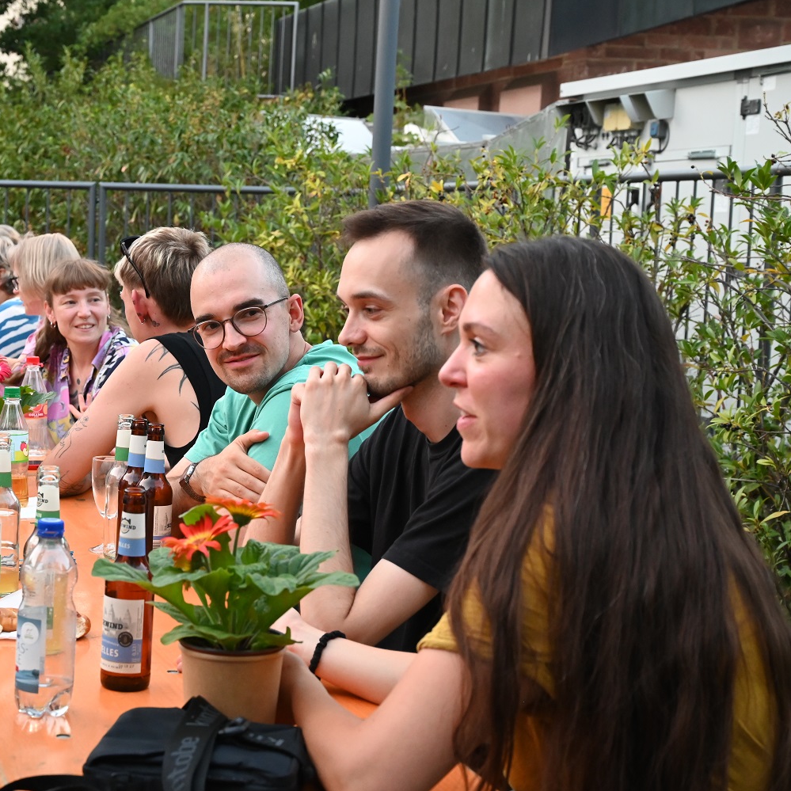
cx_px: 238
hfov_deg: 27.1
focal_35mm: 63
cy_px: 394
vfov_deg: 27.3
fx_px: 1629
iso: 4500
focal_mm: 49
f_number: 6.7
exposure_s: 1/180
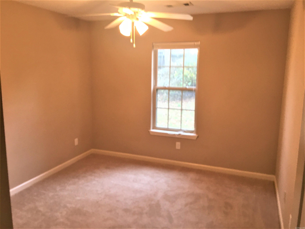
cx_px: 152
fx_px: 256
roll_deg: -0.8
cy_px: 114
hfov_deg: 61.7
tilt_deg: -8.3
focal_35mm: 29
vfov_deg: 48.2
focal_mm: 4.15
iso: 40
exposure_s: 1/15
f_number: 2.2
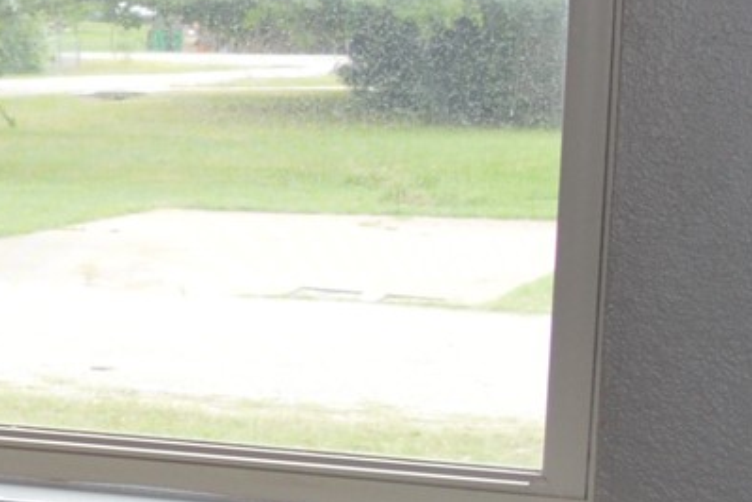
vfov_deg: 9.3
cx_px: -887
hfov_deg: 12.0
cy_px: 368
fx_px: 3070
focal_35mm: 147
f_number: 4
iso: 400
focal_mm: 18
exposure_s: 1/100
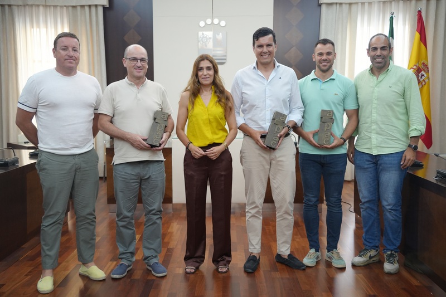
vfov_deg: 32.6
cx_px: 223
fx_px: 508
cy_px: 148
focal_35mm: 41
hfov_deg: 47.4
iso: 1600
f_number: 4
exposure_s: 1/160
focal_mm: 41
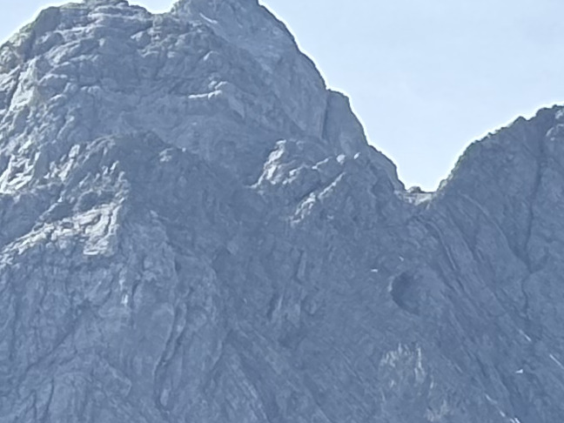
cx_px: 1546
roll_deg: +0.4
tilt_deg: +18.0
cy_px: 769
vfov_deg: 4.6
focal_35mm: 321
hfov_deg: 5.8
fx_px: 5230
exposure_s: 1/2141
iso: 32
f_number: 1.6
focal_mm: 5.96
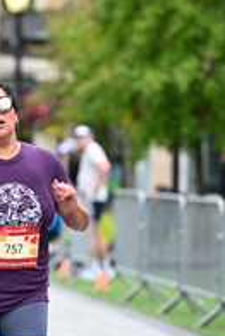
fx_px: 3154
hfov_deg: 4.1
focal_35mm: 337
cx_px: 8
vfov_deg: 6.1
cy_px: 166
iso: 640
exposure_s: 1/2000
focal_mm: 120
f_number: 2.8
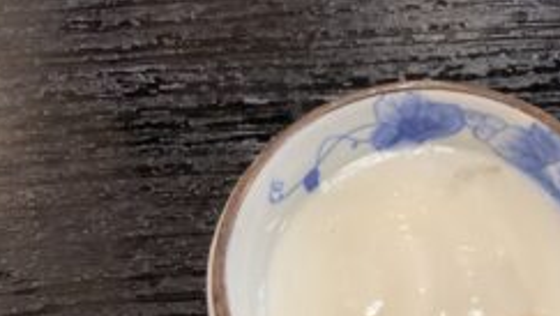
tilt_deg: -68.2
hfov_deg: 38.8
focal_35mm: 52
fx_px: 773
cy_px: 280
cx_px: 421
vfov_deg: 22.6
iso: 250
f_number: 2.4
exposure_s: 1/50
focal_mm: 3.3
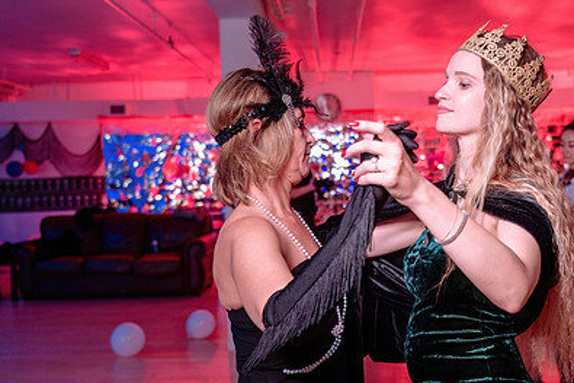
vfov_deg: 26.5
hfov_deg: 38.8
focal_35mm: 51
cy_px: 218
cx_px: 327
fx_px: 814
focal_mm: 30
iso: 800
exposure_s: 1/100
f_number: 2.8
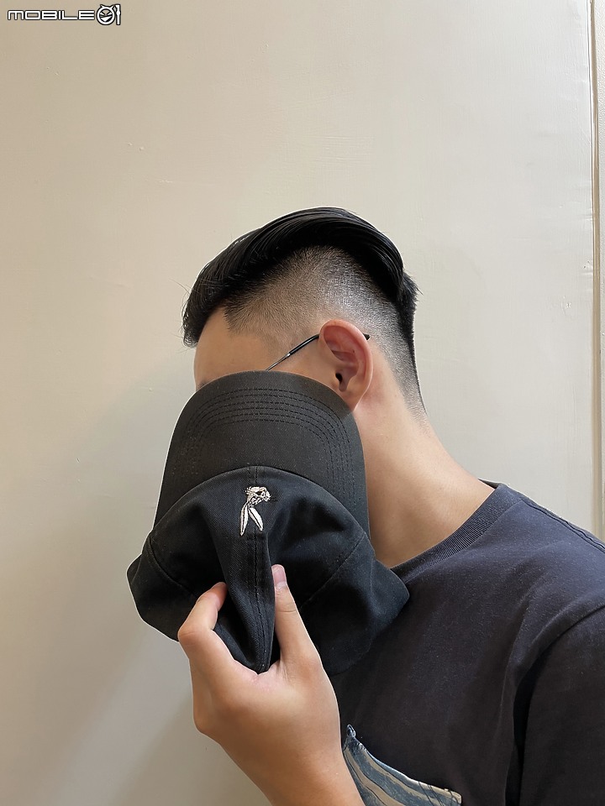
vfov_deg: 67.3
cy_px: 403
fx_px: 606
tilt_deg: -1.6
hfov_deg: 53.1
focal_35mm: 26
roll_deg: +1.5
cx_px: 302
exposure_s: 1/60
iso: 80
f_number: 1.6
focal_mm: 4.2
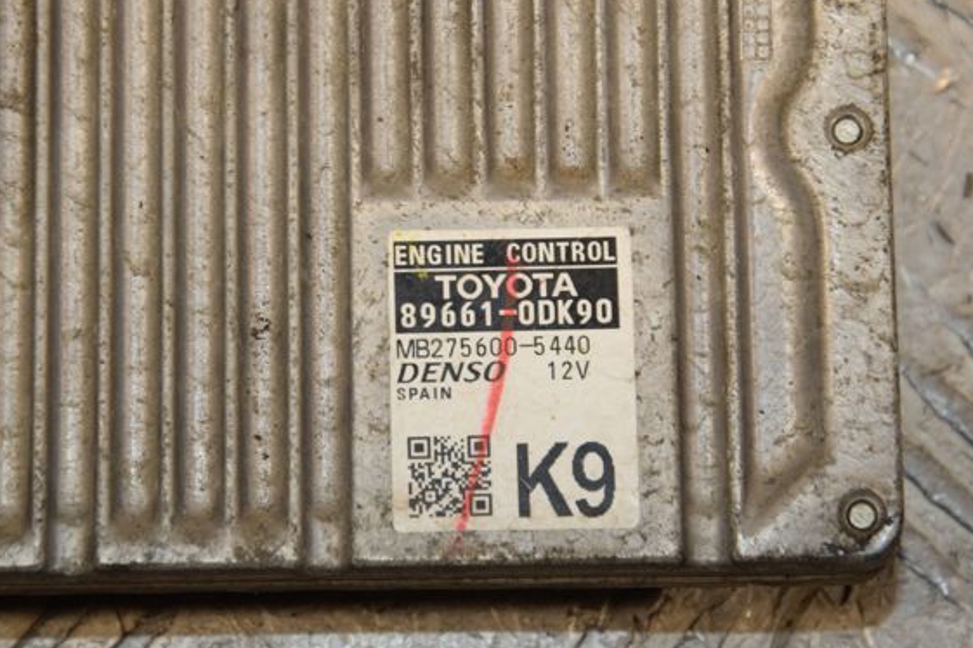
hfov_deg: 11.4
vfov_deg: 7.6
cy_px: 289
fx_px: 4853
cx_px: 491
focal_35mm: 180
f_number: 9
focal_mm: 105
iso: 800
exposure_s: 1/200
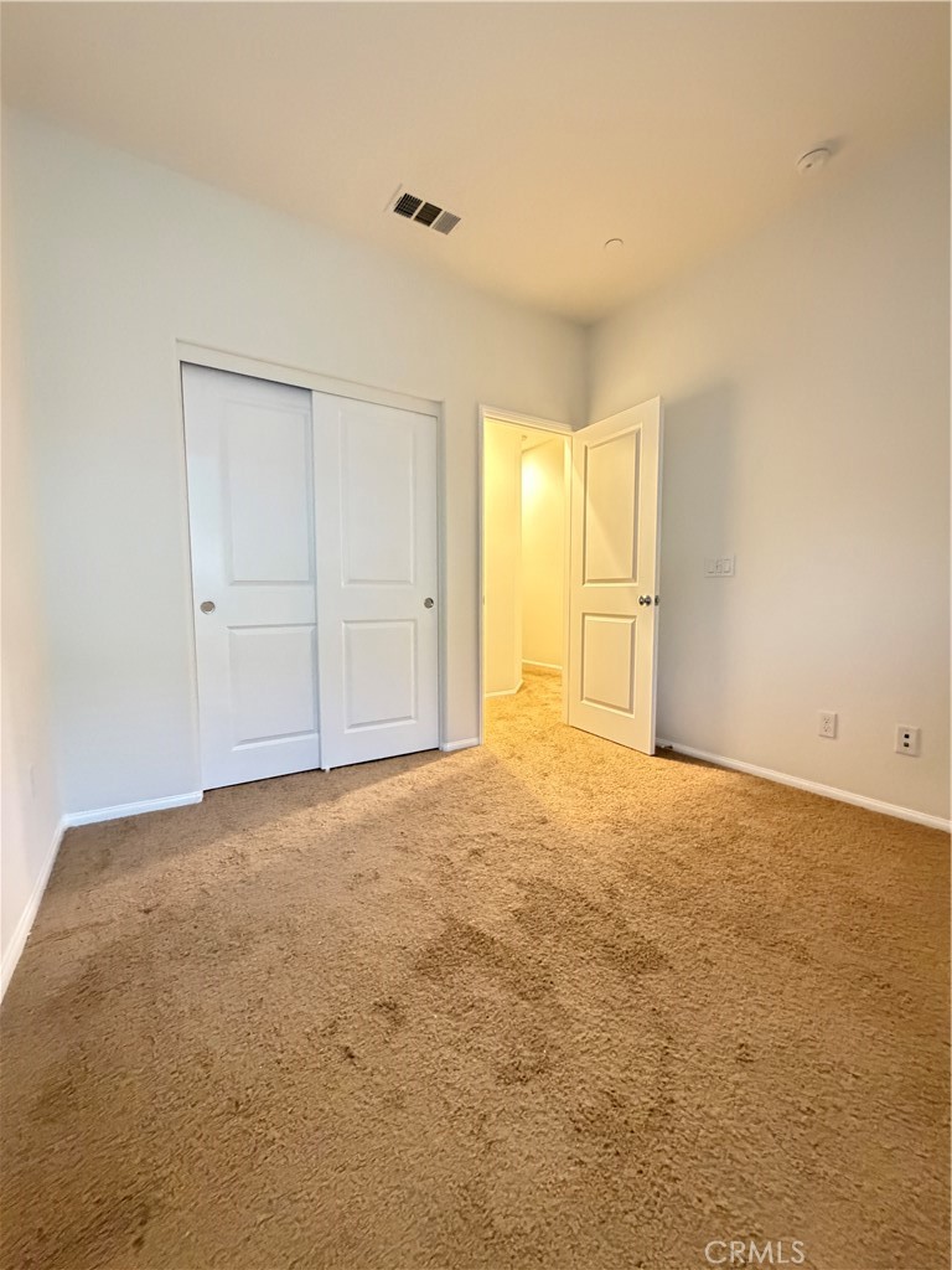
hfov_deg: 85.7
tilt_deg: -3.8
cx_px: 476
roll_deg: +0.3
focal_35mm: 14
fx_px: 513
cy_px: 635
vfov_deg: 102.1
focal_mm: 2.22
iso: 1600
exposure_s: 1/30
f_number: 2.2
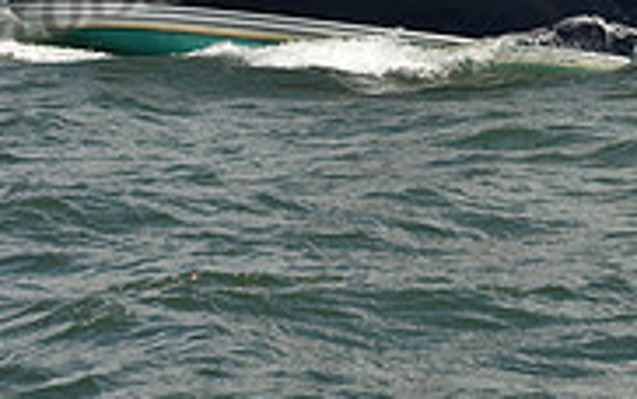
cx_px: 537
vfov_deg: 5.6
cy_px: -592
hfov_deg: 9.2
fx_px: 3943
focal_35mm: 227
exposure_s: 1/800
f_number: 13
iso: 320
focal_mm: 70
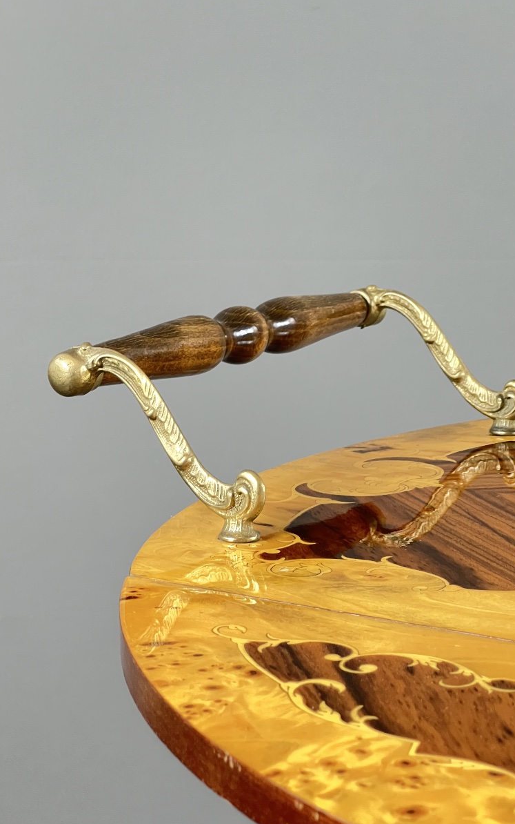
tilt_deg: -9.8
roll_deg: +0.4
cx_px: 272
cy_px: 412
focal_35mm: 82
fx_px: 1840
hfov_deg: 15.9
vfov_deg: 25.2
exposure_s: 1/50
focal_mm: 9
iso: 400
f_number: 2.8
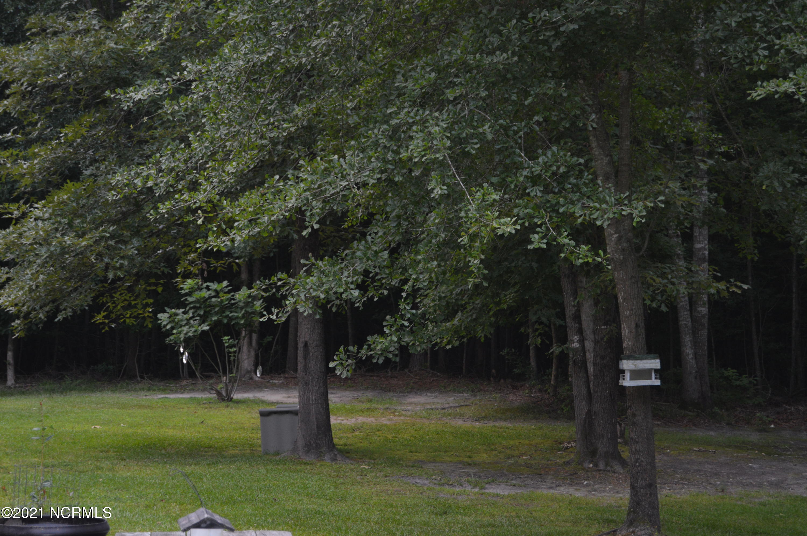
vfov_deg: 16.5
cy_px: 268
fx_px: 1848
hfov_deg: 24.6
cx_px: 404
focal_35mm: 82
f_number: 5.6
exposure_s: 1/60
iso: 640
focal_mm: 55
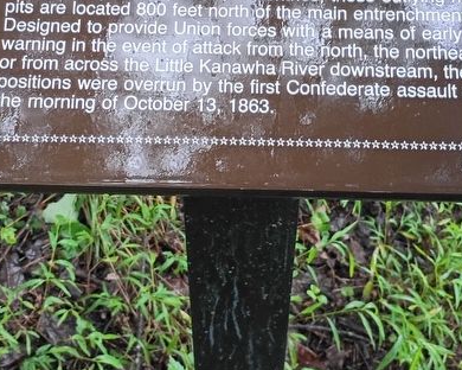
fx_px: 793
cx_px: 231
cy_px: 83
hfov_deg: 32.5
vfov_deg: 25.8
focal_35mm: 58
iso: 898
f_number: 1.8
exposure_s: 1/60
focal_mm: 4.27
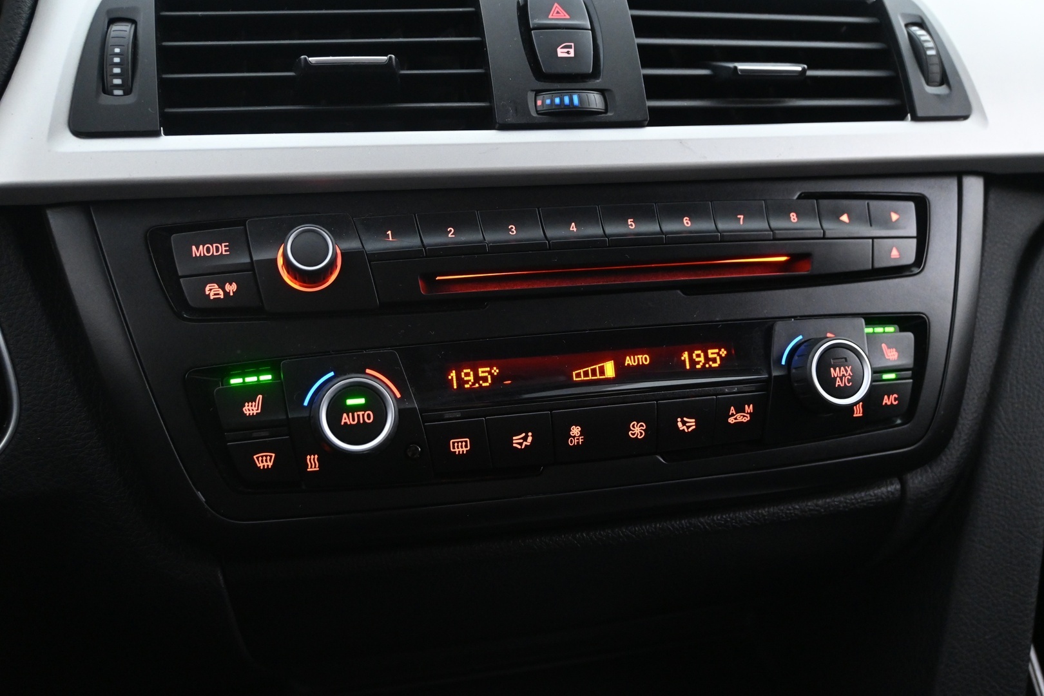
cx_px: 522
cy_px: 348
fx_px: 935
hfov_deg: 58.3
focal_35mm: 32
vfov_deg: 40.8
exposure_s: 1/15
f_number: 4
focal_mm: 21.5
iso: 3200
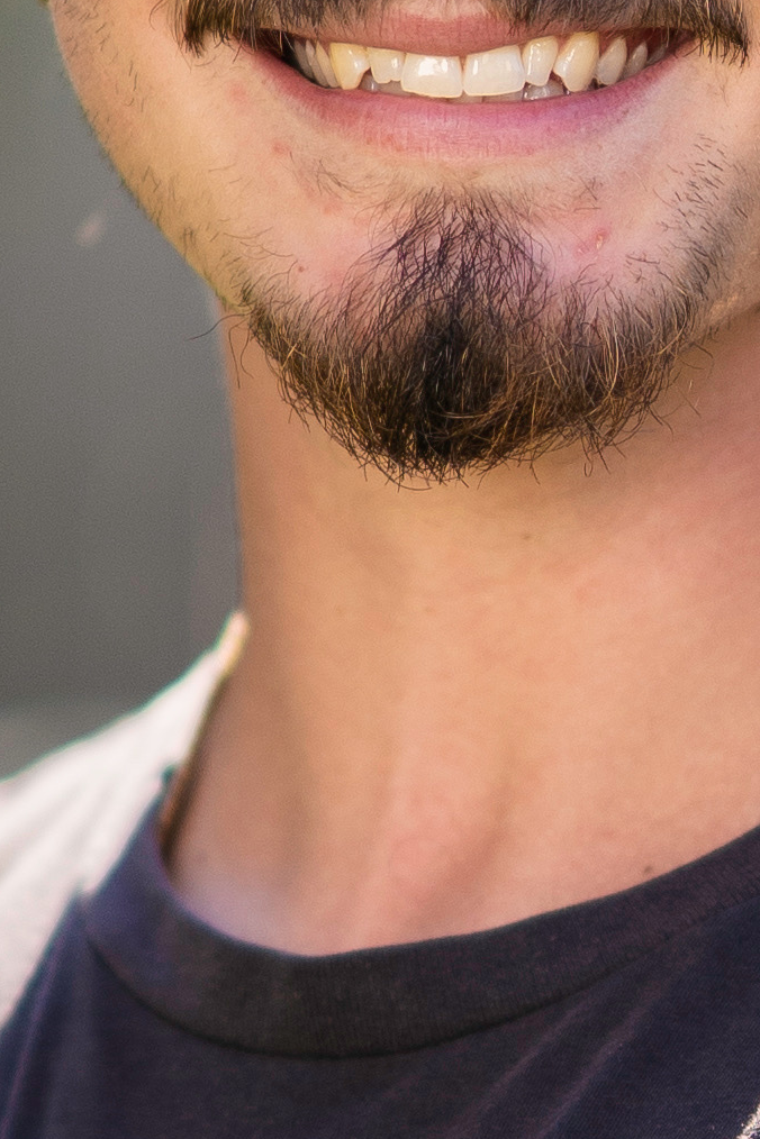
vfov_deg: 4.1
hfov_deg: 2.7
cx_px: 211
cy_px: 406
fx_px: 15927
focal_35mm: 503
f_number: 1.4
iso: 200
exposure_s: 1/2000
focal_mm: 85
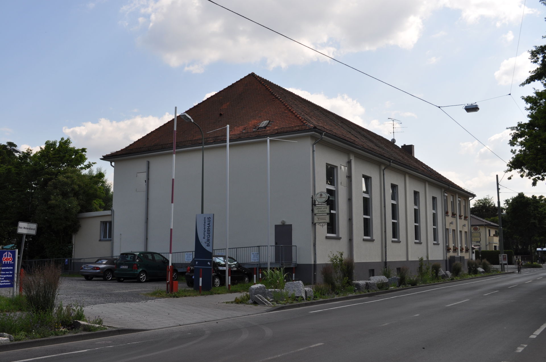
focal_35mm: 36
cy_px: 181
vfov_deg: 36.8
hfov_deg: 53.2
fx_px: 545
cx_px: 273
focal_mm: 24
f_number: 9
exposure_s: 1/320
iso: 200
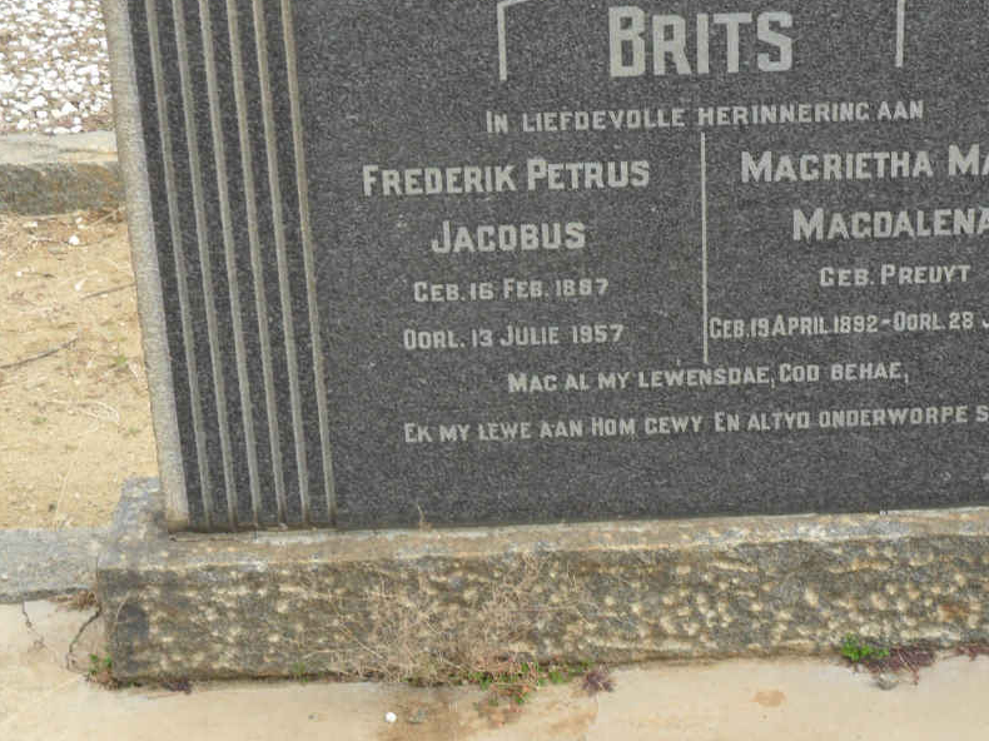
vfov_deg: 18.6
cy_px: 254
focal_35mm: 79
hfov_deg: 24.6
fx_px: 2256
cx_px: 628
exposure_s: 1/125
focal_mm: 9.3
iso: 100
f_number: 5
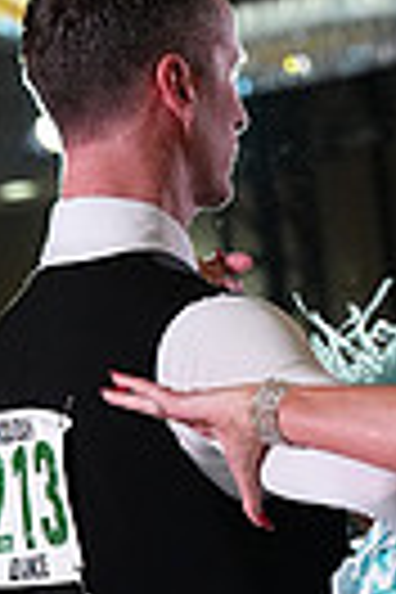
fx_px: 9223
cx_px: 358
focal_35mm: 559
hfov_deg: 2.5
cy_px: 972
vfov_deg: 3.7
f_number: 5.6
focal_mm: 127
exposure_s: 1/400
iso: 6400
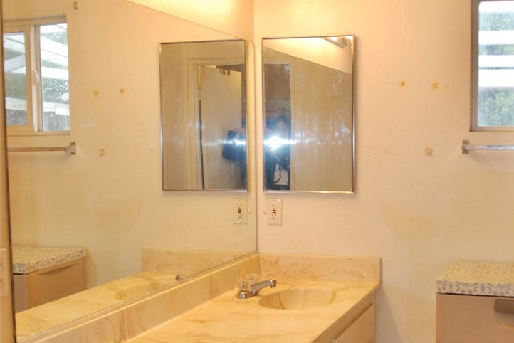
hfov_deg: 43.6
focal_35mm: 45
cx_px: 257
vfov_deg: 29.7
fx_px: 643
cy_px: 224
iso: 200
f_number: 3.8
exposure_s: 1/80
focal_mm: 20
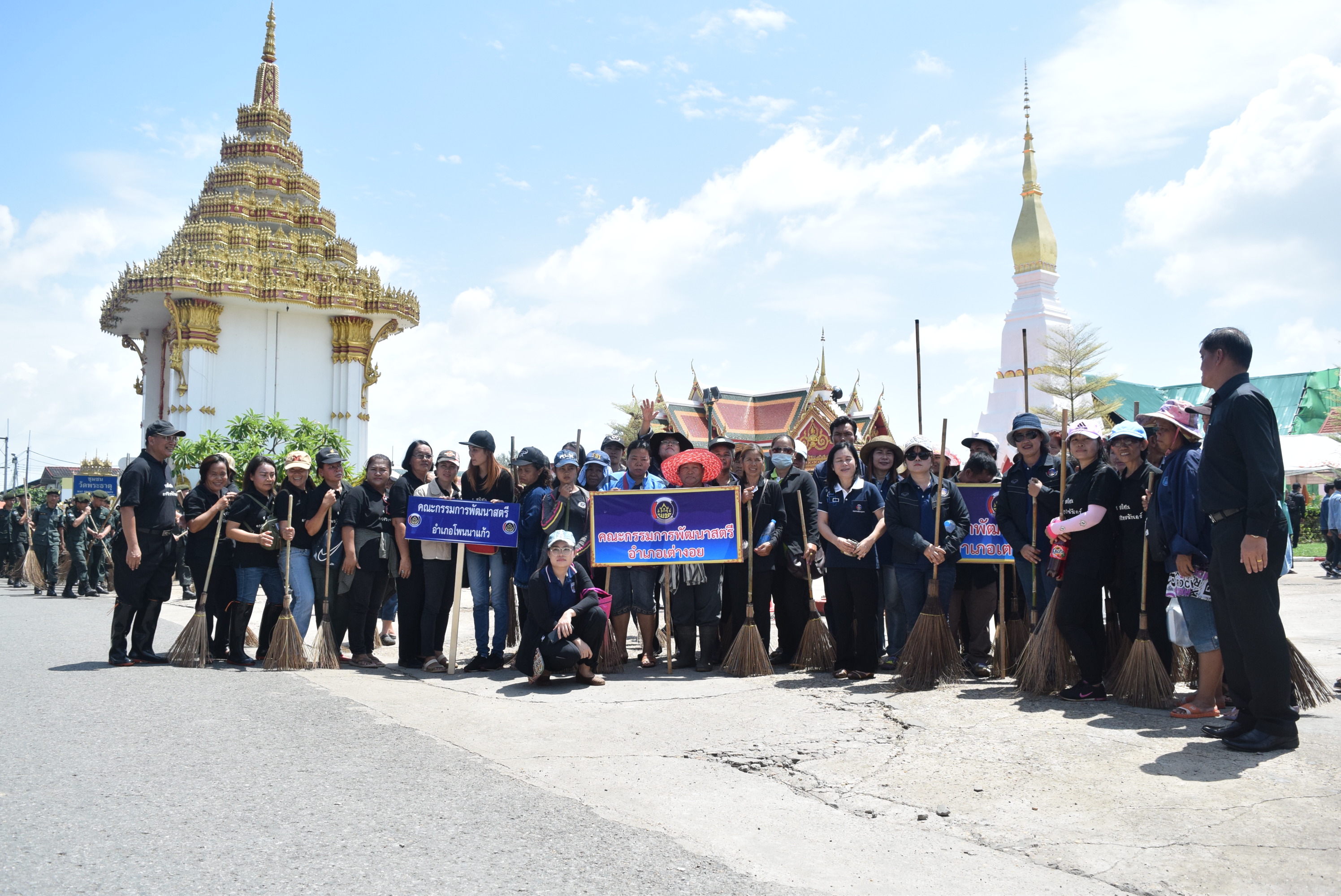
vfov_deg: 48.0
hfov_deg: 67.3
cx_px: 670
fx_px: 1006
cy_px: 448
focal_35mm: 27
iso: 800
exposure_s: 1/2000
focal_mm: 18
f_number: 5
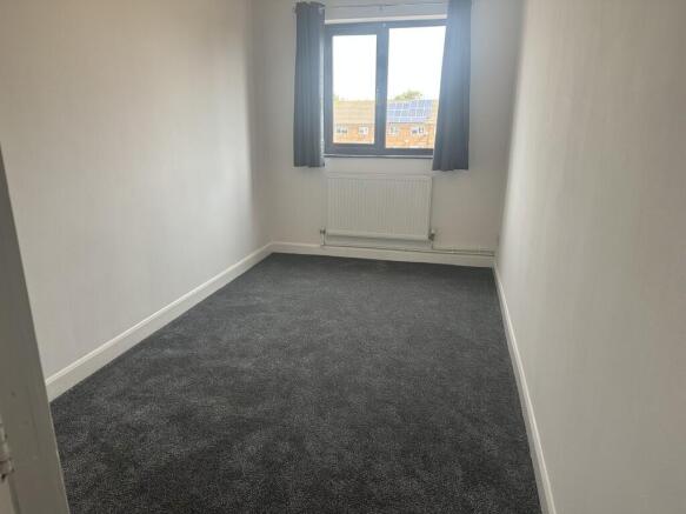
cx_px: 343
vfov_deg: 56.8
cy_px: 257
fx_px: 476
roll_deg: +0.8
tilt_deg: -15.6
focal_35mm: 24
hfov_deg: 71.6
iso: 80
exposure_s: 1/176
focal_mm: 6.86
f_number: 1.78
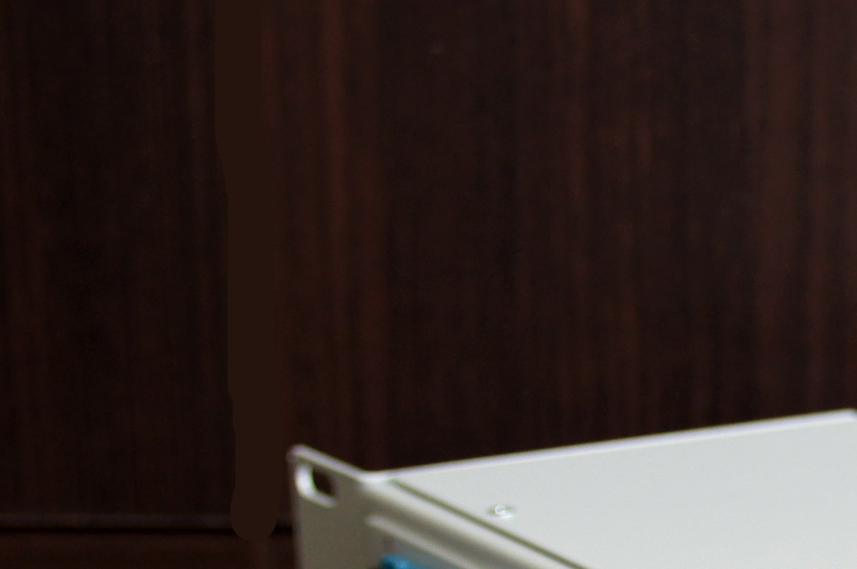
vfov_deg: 7.9
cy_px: 885
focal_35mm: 170
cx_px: 1248
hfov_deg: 11.6
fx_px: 4043
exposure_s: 1/50
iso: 320
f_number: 4
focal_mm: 30
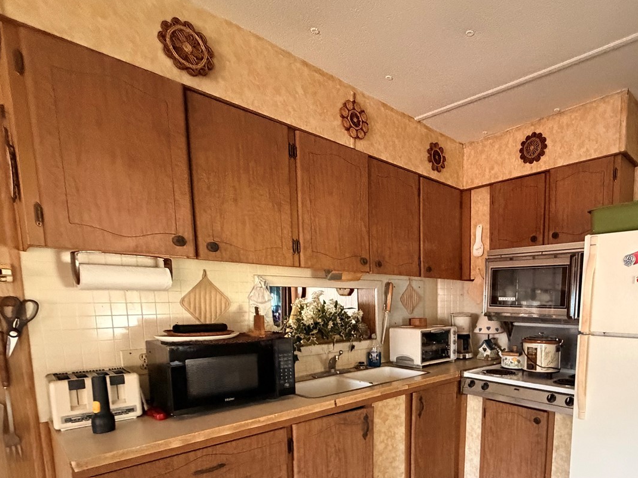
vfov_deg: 60.6
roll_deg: -1.5
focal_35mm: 21
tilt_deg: -7.9
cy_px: 348
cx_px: 436
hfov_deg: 76.0
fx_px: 387
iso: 1000
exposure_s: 1/60
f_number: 2.2
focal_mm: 2.22
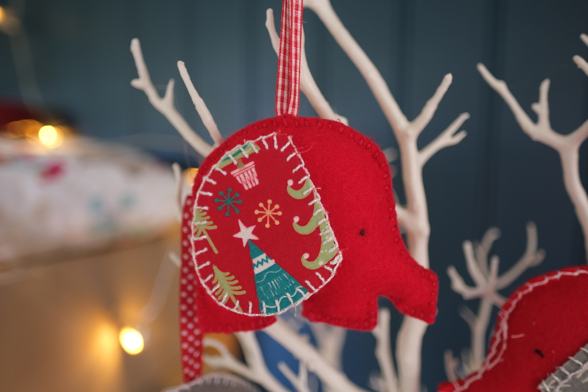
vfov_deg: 53.1
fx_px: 392
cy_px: 196
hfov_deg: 73.7
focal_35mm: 24
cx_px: 294
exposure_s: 1/20
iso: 200
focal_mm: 16
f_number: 1.4
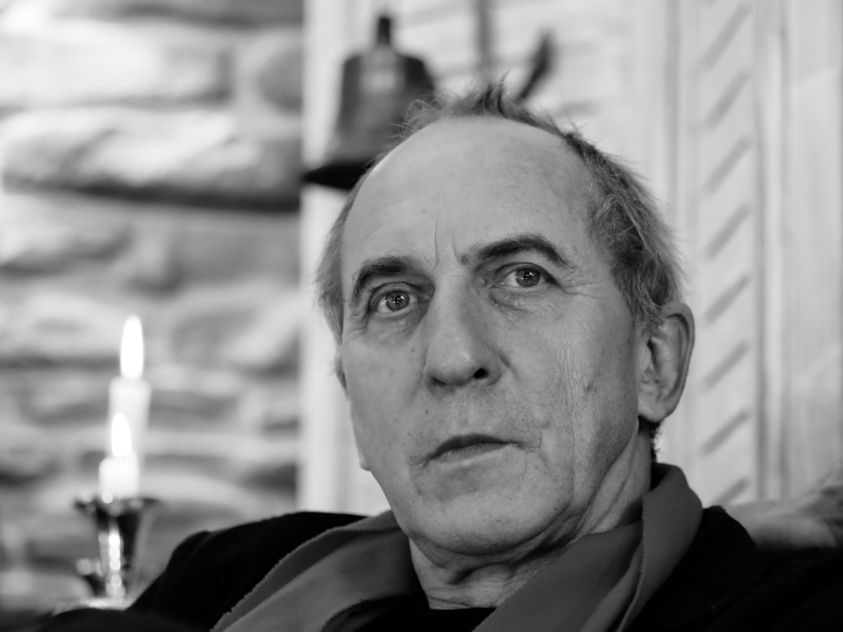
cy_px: 316
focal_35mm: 190
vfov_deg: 7.8
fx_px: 4628
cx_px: 422
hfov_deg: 10.4
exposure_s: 1/100
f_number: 2.8
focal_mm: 95
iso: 500
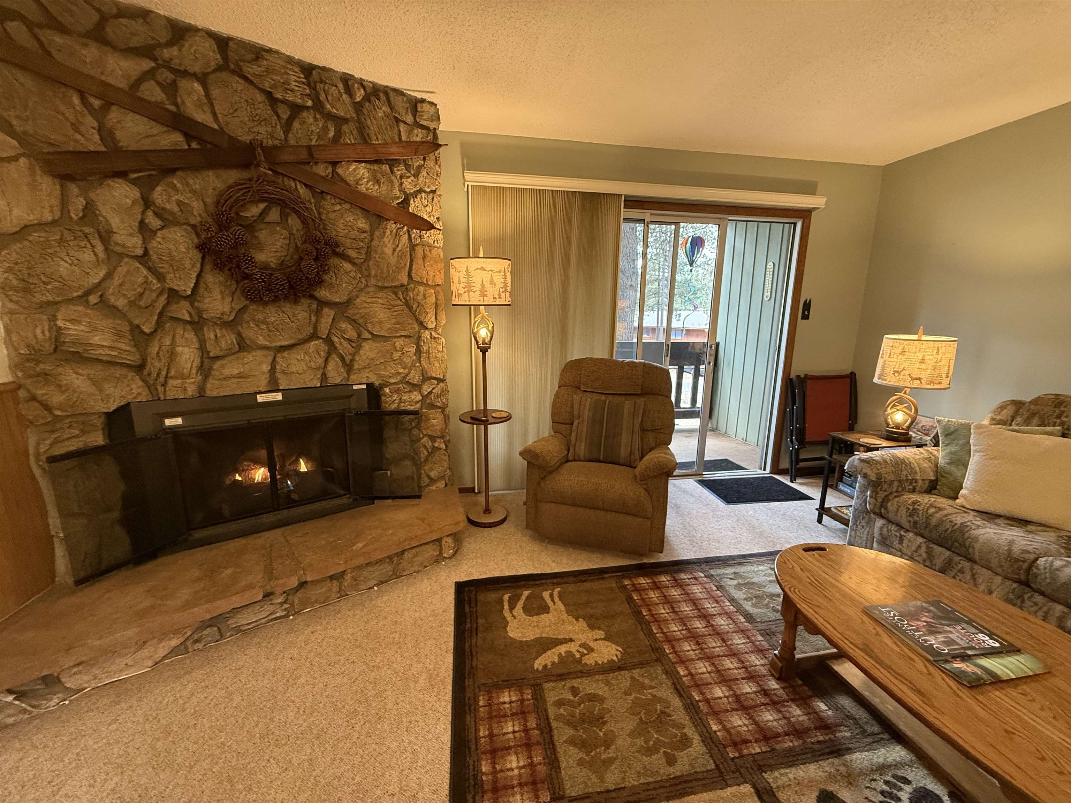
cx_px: 536
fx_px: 433
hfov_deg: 102.1
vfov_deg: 85.7
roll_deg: -0.4
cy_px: 402
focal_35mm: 14
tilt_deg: -11.5
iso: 400
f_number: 2.2
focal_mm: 2.22
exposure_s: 1/60
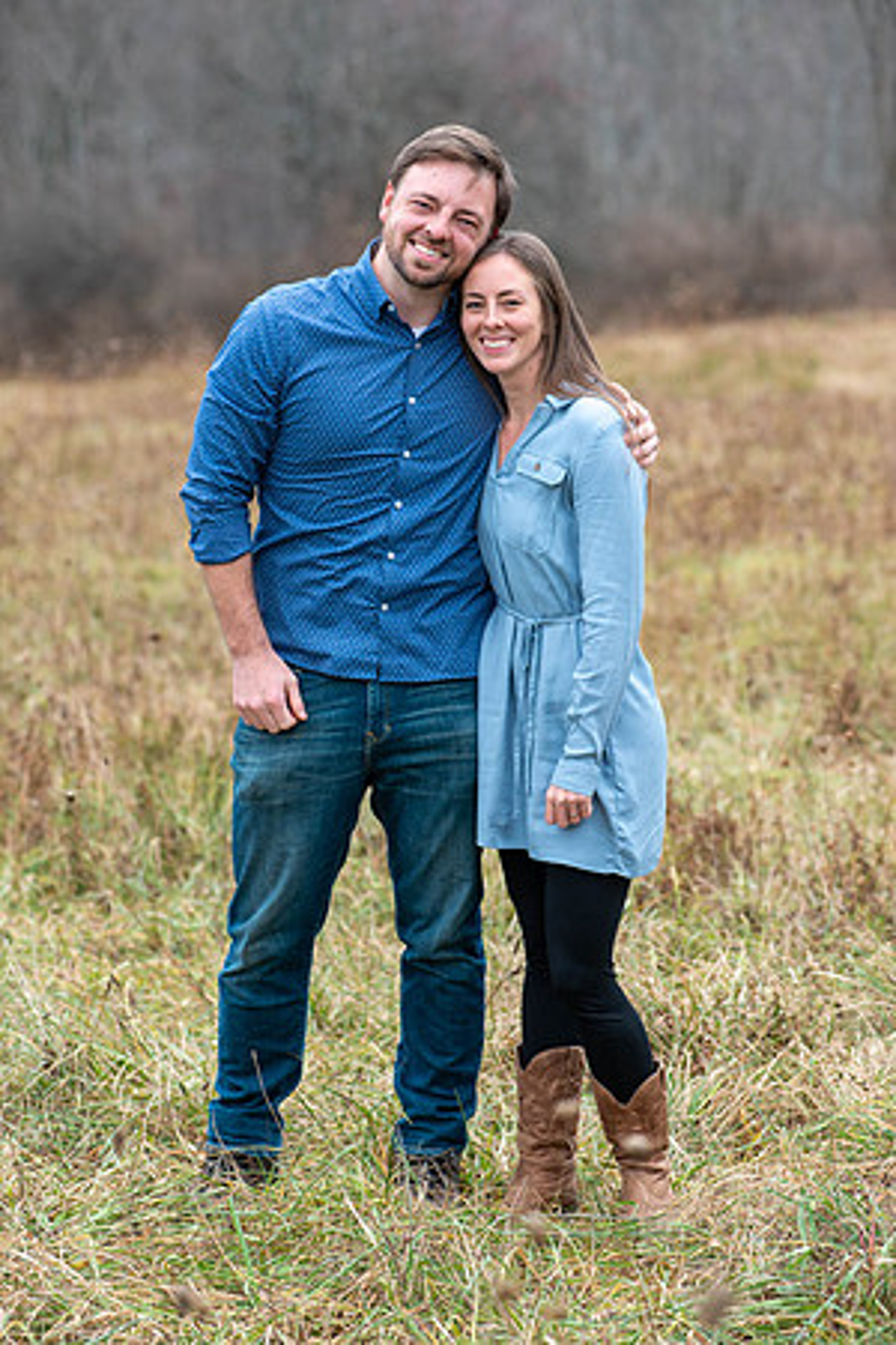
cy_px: 672
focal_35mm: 112
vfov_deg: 18.3
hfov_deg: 12.2
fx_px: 4181
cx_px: 448
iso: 320
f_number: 5
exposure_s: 1/250
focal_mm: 112
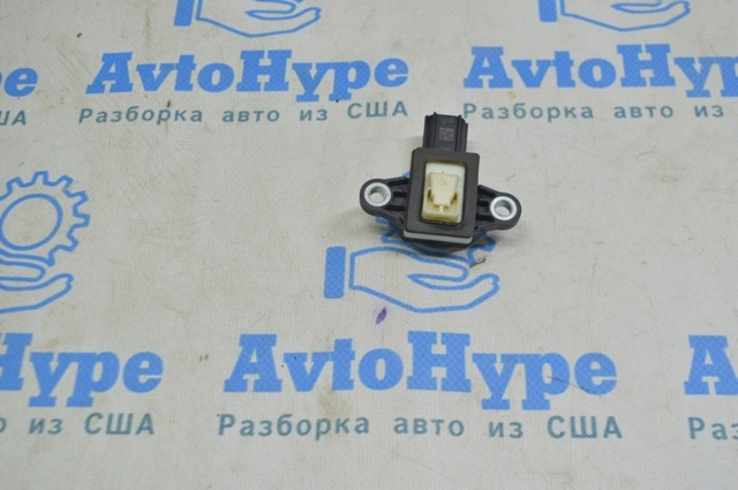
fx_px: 952
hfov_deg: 42.4
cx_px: 369
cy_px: 245
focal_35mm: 46
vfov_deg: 28.9
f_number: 5.6
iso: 400
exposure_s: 1/40
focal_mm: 31
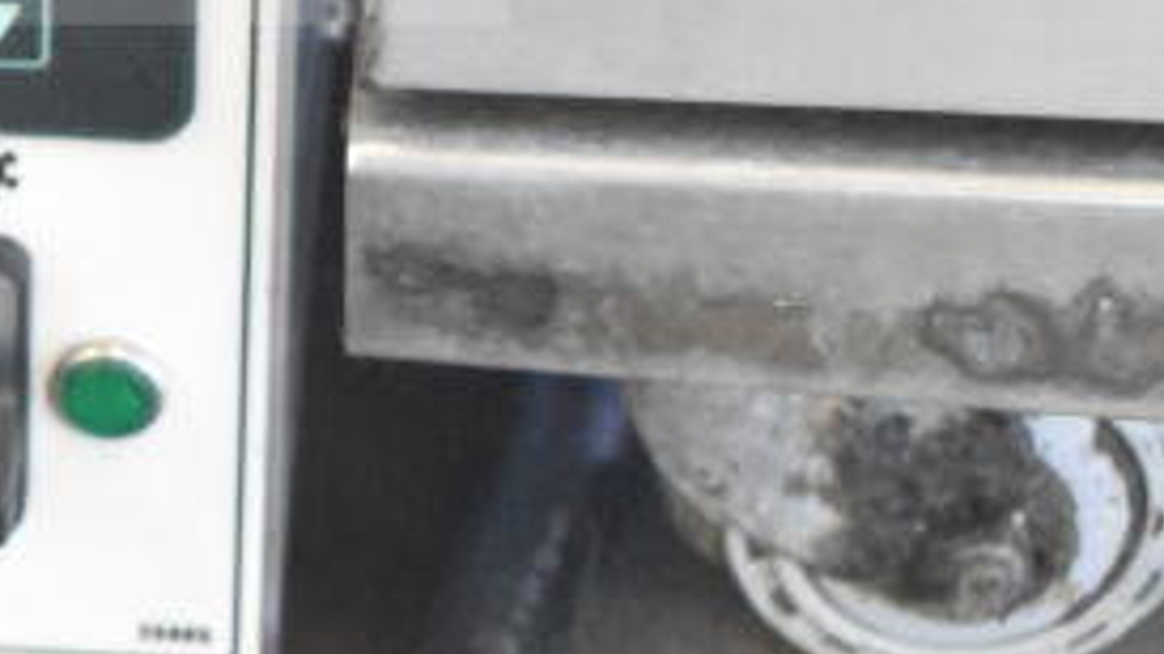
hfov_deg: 7.4
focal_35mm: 289
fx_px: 8910
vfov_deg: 4.2
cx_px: 30
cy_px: -314
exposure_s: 1/100
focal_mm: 55
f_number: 5.6
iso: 10000
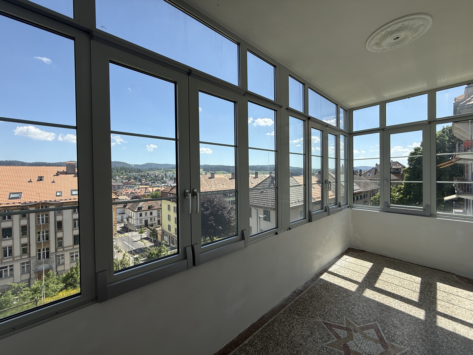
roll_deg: +0.7
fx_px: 191
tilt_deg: -0.7
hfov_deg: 102.1
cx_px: 236
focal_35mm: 14
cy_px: 178
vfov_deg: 85.7
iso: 50
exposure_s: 1/1431
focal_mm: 2.22
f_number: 2.2
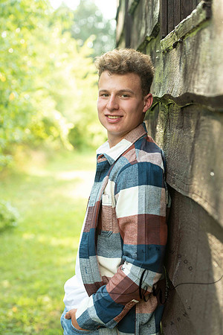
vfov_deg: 28.8
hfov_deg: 19.5
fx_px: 650
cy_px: 168
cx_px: 112
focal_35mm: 70
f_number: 4
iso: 400
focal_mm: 70
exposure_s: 1/200
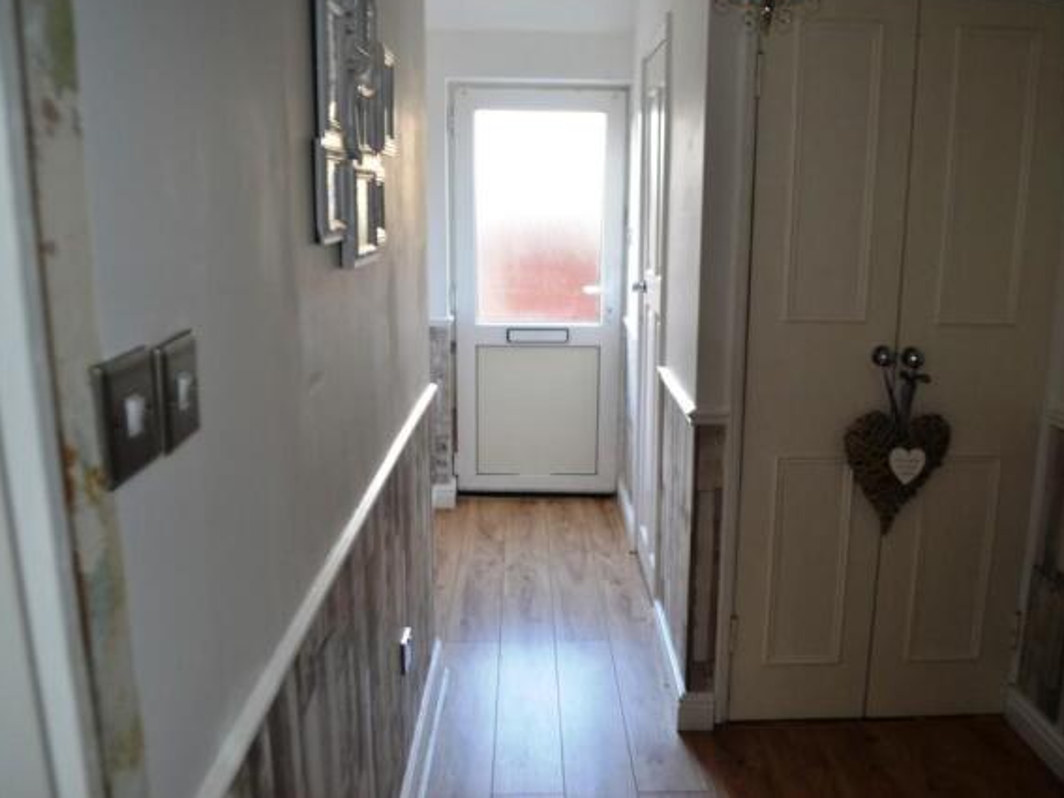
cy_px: 390
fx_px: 922
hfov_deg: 59.9
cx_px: 579
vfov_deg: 46.8
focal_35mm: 30
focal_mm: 18
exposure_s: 1/60
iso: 360
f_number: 4
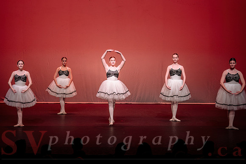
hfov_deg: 19.8
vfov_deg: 13.3
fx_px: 705
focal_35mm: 103
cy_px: 76
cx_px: 113
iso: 1000
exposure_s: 1/400
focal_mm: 95
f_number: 2.8
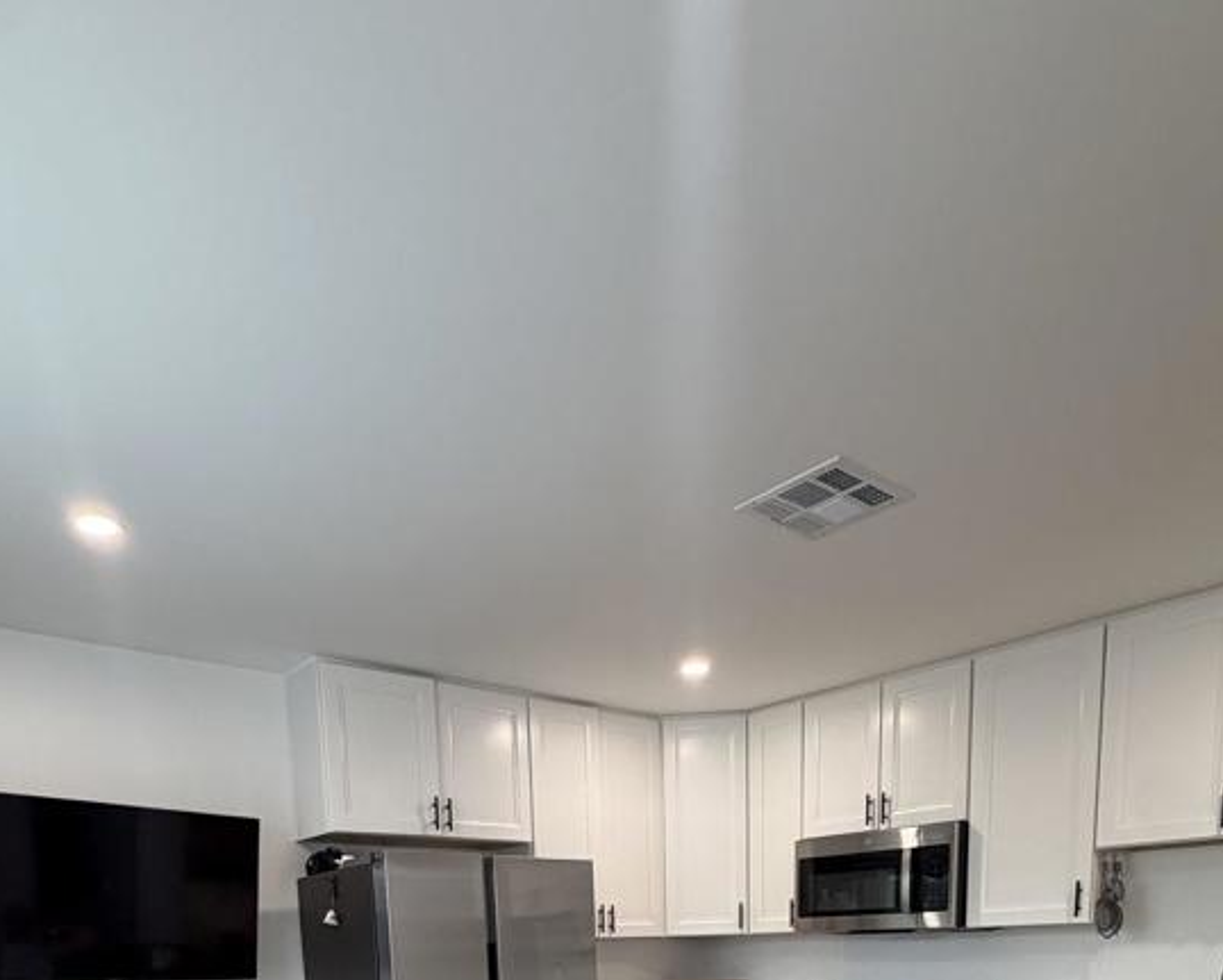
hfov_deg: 65.9
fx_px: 942
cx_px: 571
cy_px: 1089
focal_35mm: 26
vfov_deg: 42.5
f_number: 2.2
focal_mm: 2.22
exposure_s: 1/120
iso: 250
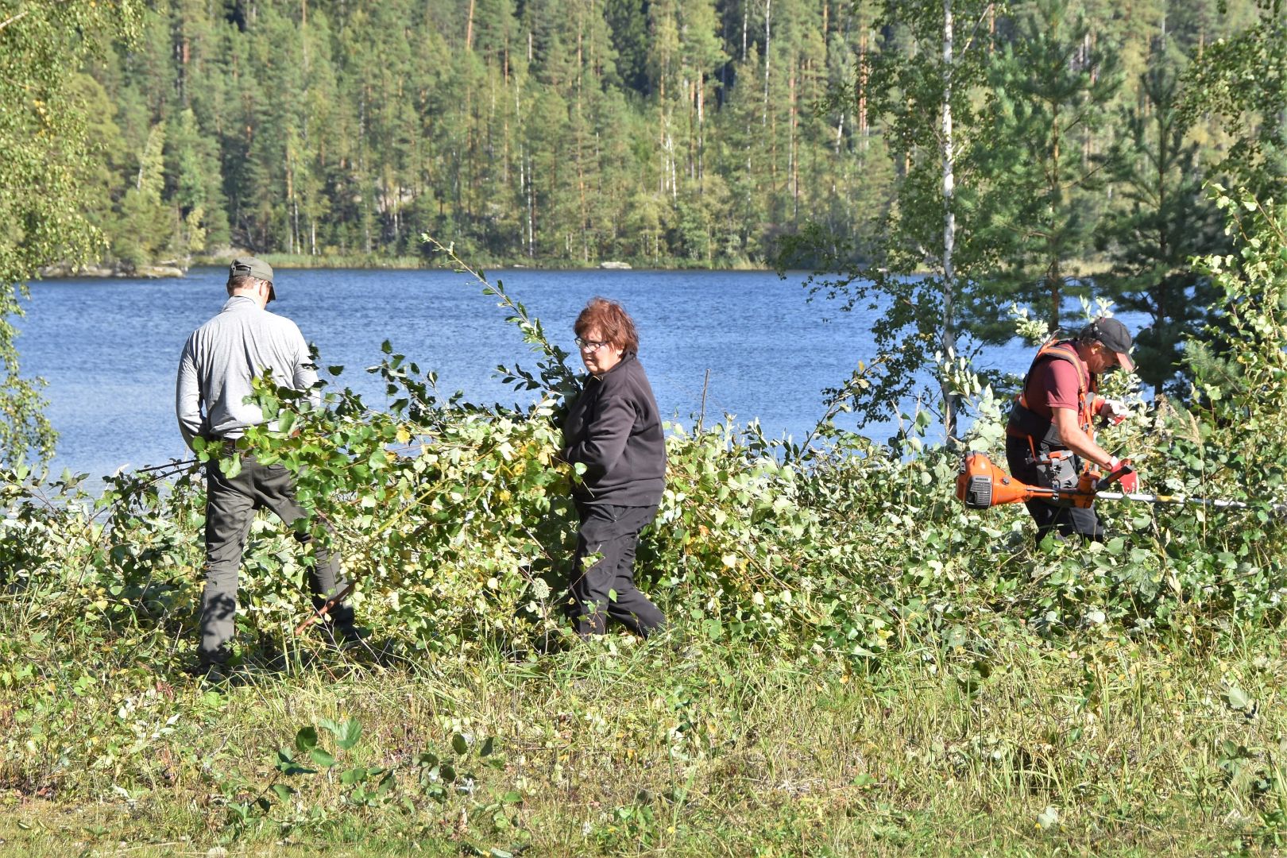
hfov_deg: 20.9
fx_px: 3485
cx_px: 644
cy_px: 429
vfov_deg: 14.0
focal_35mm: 98
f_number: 7.1
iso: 100
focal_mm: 65
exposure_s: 1/250
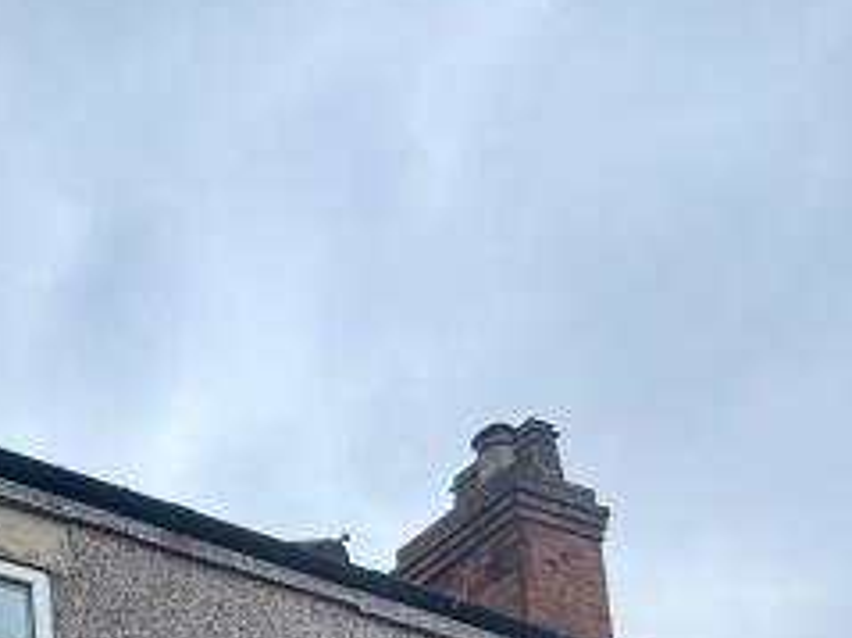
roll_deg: +1.2
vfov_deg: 17.9
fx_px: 1476
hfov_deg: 27.0
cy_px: 1233
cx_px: -257
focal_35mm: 60
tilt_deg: +9.0
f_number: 2.2
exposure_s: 1/944
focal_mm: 2.22
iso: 50
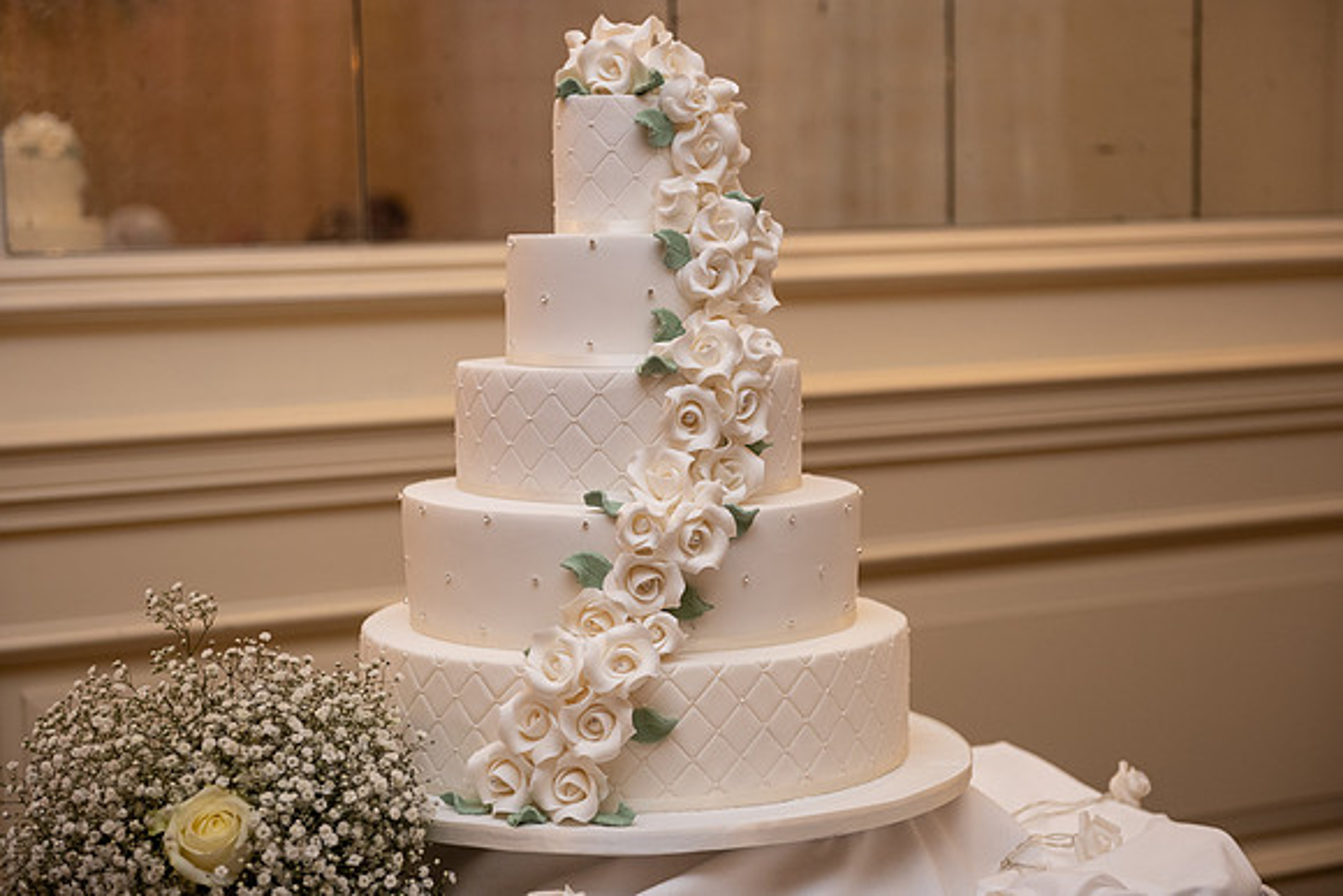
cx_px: 672
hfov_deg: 32.4
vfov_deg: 21.9
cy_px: 448
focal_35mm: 62
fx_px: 2313
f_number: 3.5
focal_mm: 62
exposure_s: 1/160
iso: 640
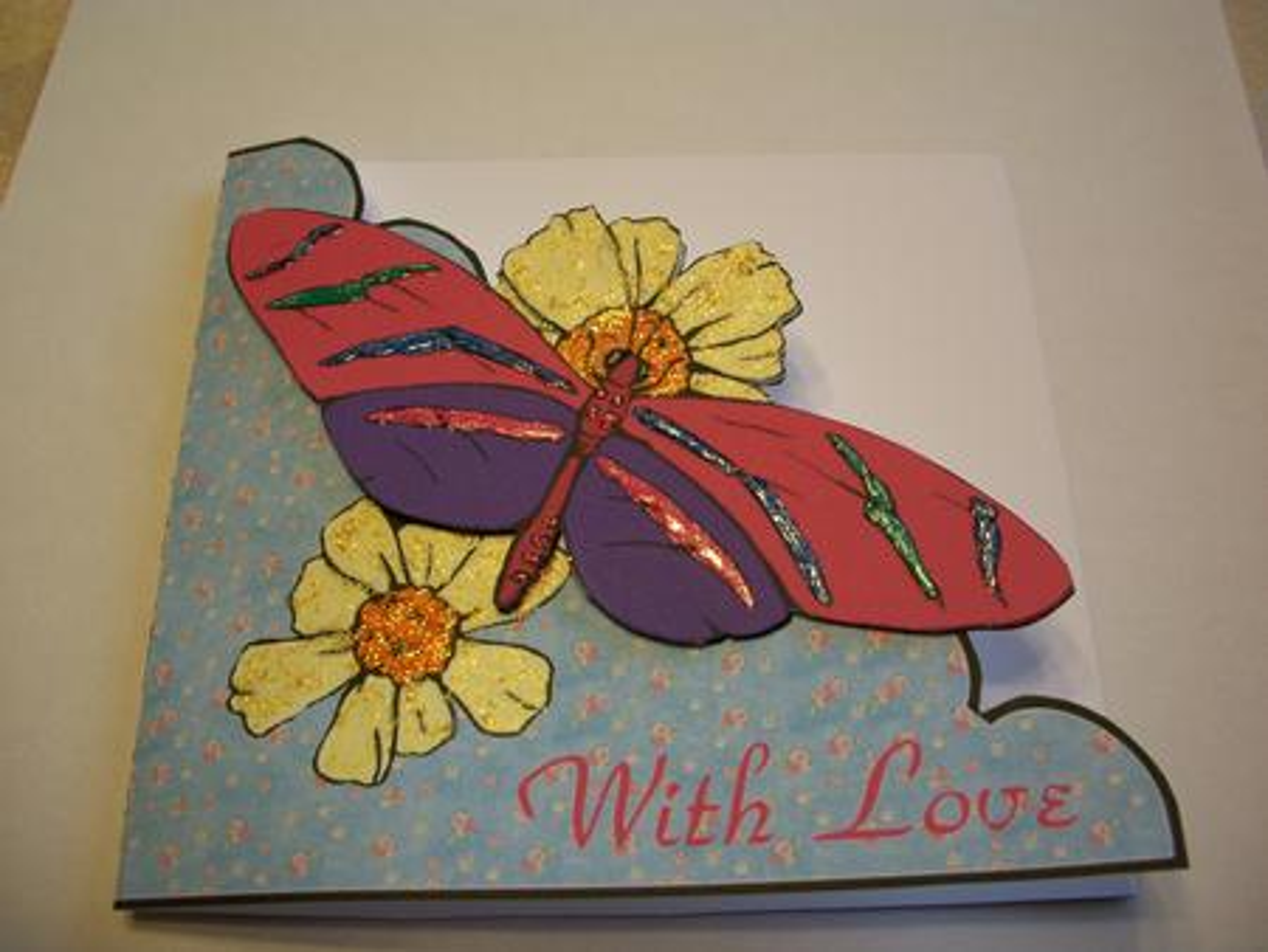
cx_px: 634
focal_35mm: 35
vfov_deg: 40.7
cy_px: 476
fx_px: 1283
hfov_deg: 52.6
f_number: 3.1
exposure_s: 1/80
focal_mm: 6.3
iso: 80
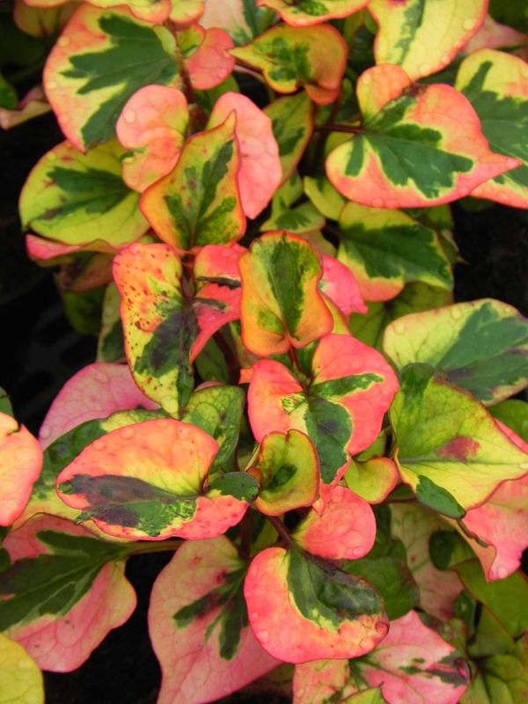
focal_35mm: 247
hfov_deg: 6.0
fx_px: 5023
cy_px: 352
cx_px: 264
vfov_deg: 8.0
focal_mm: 44
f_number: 5
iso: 160
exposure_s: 1/25
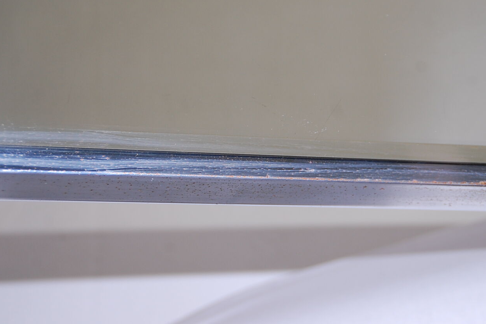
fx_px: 1174
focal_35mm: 87
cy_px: 135
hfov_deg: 23.4
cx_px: 277
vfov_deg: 15.7
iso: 400
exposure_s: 1/60
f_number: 4.8
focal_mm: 48
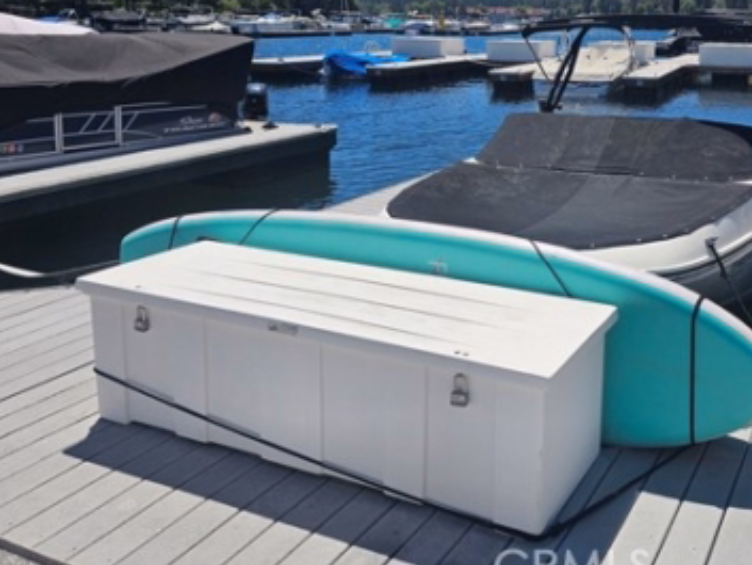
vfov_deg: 36.7
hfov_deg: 47.9
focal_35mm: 38
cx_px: 522
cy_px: 128
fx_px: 826
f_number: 1.7
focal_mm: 6.3
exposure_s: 1/1391
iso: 10
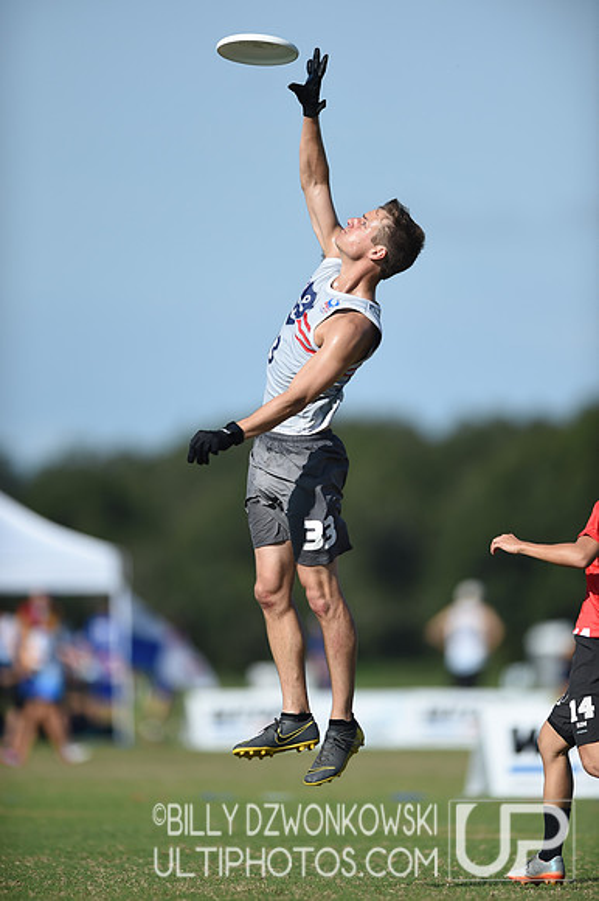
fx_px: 9994
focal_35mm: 400
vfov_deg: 5.2
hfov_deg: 3.4
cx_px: 300
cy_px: 450
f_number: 3.5
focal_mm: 400
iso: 100
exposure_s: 1/2500
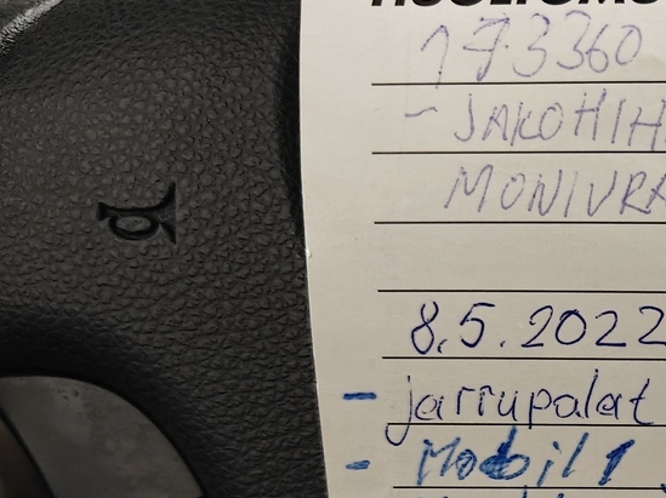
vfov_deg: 22.4
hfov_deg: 26.5
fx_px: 1211
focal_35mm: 63
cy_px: 487
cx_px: 842
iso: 400
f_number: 1.8
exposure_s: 1/50
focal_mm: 5.59
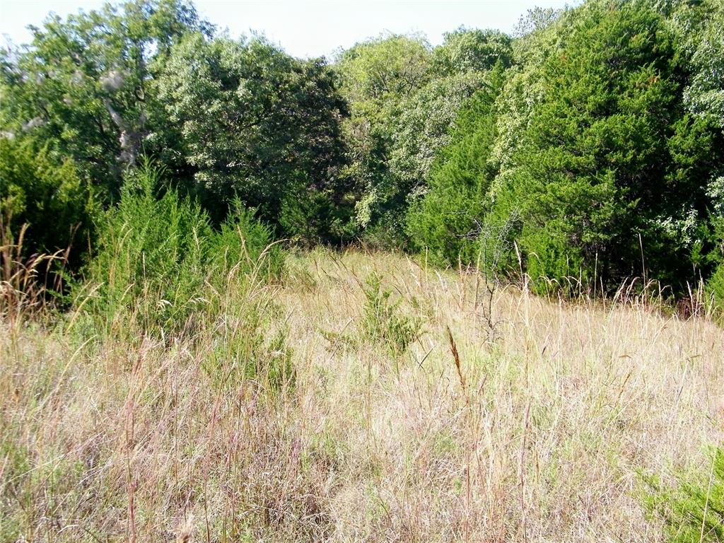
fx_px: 774
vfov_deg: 38.7
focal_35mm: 37
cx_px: 362
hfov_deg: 50.1
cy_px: 272
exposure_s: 1/125
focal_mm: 6.6
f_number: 7.4
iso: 100
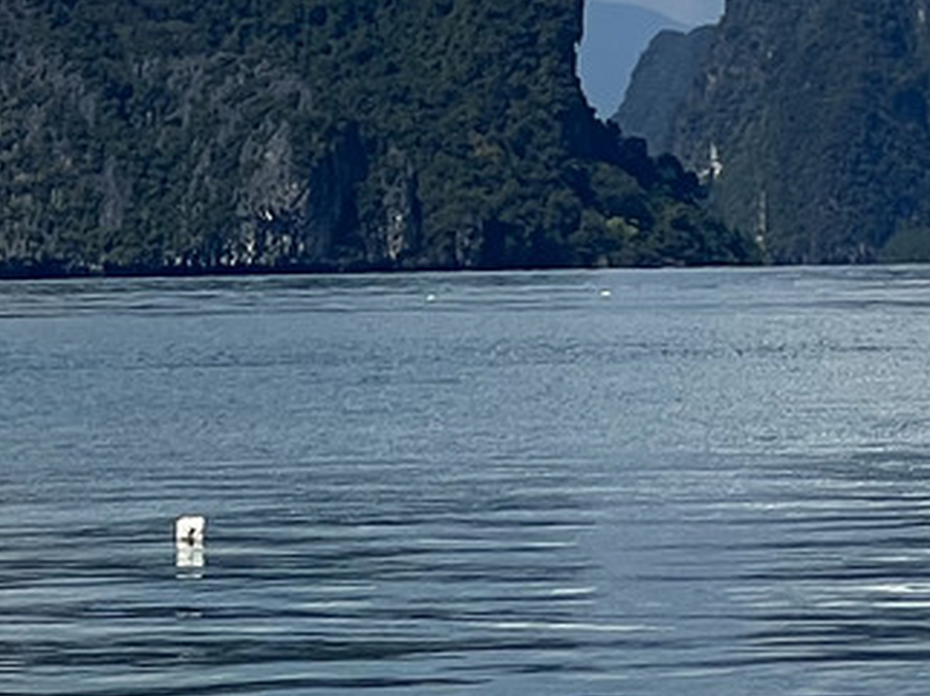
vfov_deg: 3.8
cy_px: -791
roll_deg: +2.1
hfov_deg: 5.1
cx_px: 1239
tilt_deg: +6.0
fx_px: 10282
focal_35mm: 383
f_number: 2.8
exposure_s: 1/1647
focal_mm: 9
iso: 32
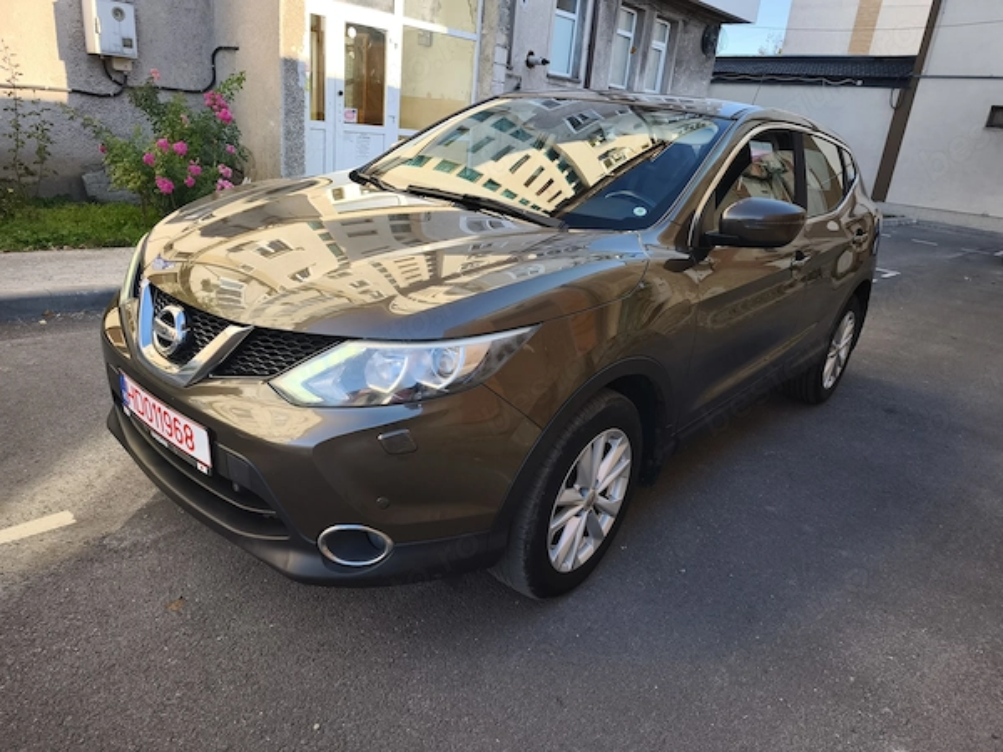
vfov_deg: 58.9
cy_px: 376
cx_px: 502
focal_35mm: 23
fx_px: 666
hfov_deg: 73.9
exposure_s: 1/589
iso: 50
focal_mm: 6.57
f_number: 1.6
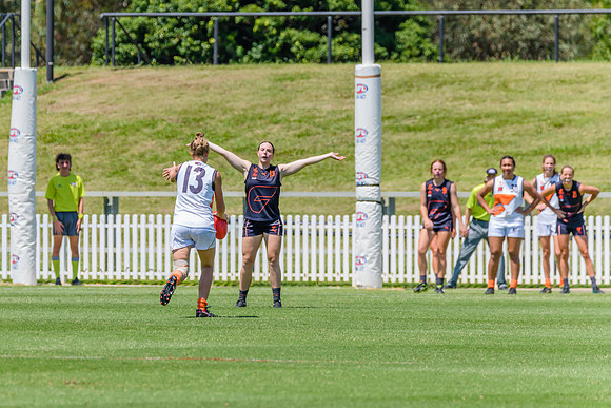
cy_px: 161
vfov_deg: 2.7
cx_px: 240
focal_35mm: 510
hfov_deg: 4.0
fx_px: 8650
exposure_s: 1/2000
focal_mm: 420
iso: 800
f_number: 9
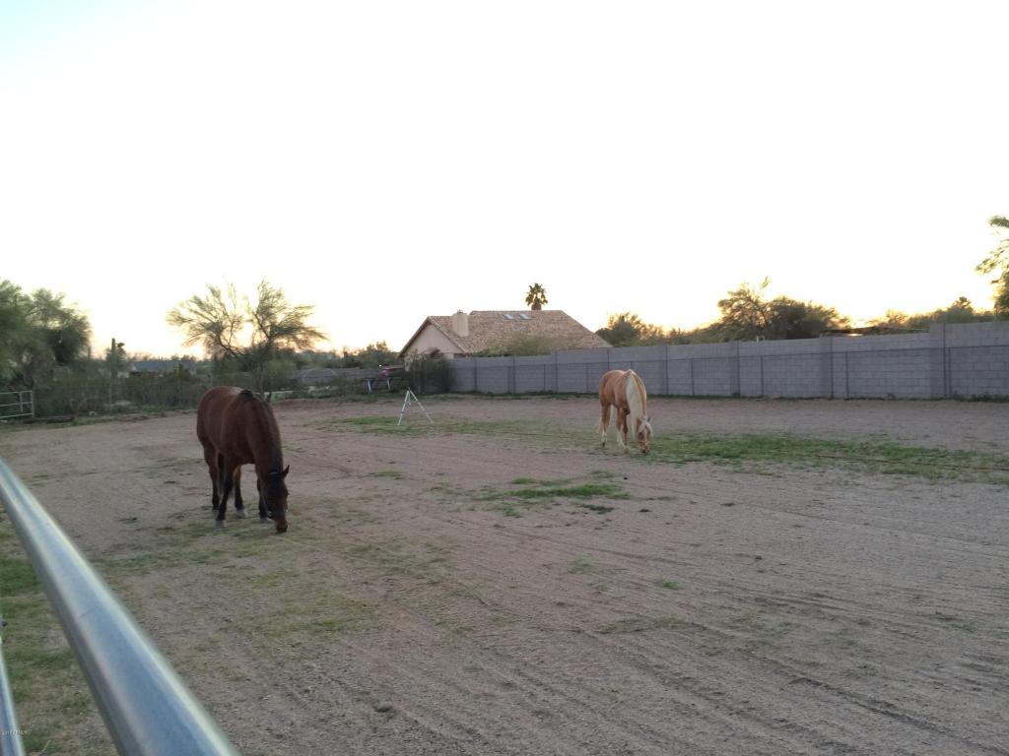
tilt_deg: -2.1
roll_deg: +4.1
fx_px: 845
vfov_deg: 48.2
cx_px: 504
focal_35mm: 29
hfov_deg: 61.7
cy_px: 378
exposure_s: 1/30
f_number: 2.2
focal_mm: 4.15
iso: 100
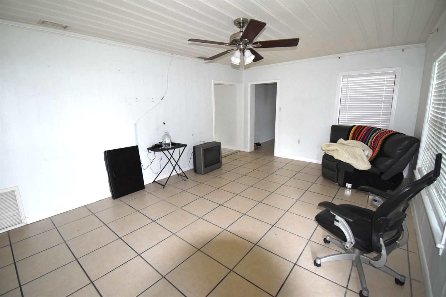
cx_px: 223
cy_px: 148
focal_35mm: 15
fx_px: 186
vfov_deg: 77.3
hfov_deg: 100.4
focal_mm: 10
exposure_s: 1/100
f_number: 5
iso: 800
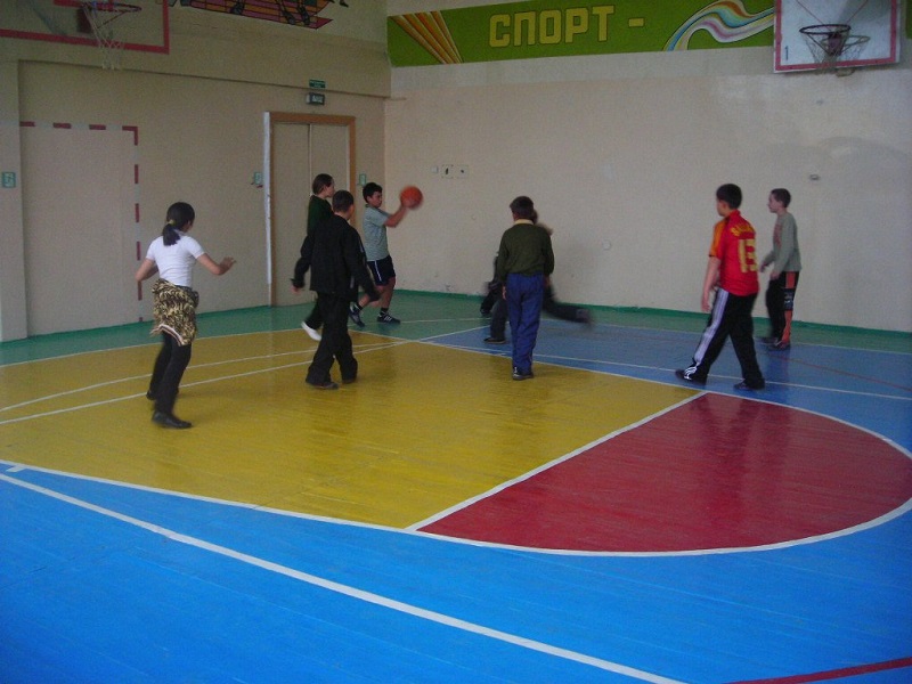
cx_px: 456
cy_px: 342
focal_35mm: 38
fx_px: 1001
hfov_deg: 49.0
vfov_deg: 37.7
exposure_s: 1/30
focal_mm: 6.3
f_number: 3.2
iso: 200
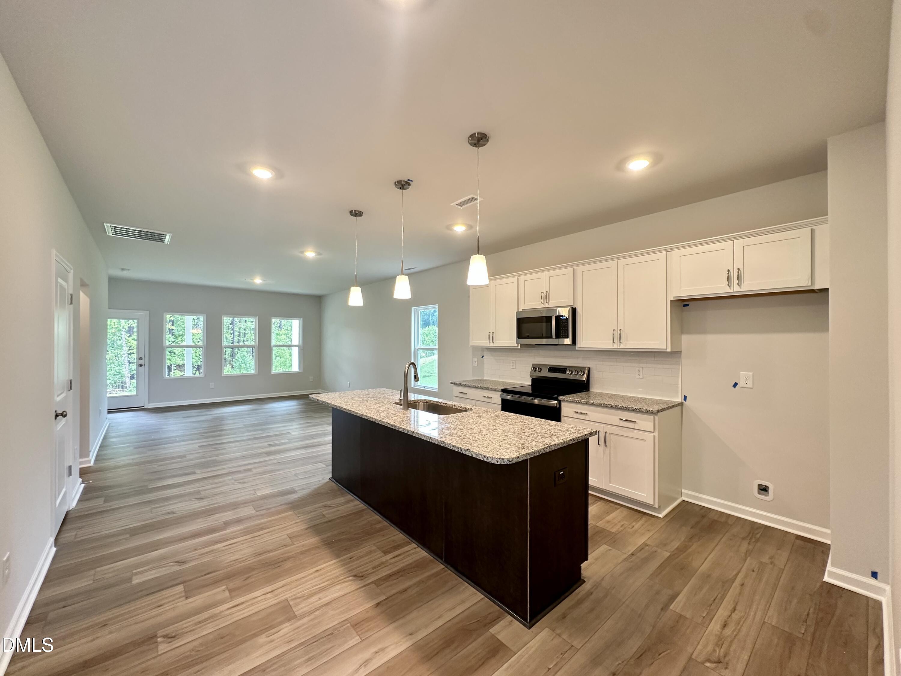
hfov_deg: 102.1
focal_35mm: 14
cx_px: 450
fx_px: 364
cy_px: 338
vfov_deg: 85.7
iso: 250
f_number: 2.2
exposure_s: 1/60
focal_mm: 2.22
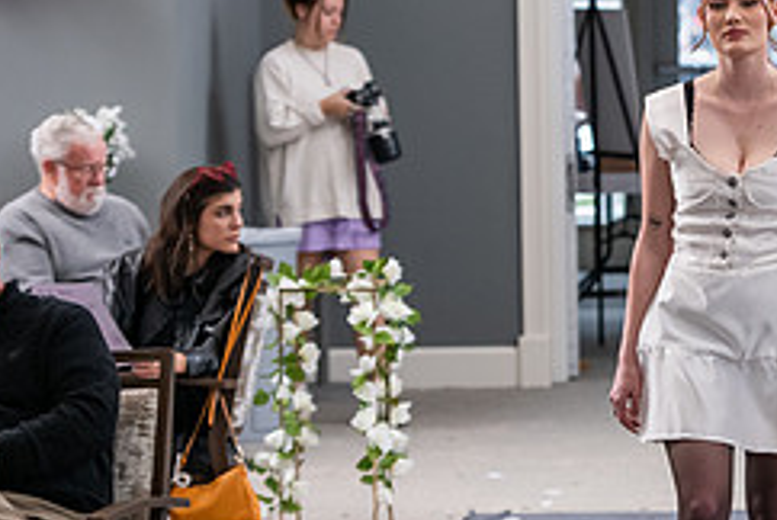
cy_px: 233
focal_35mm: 244
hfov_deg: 8.4
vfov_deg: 5.6
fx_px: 5273
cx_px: 738
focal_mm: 102
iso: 1600
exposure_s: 1/200
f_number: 3.5
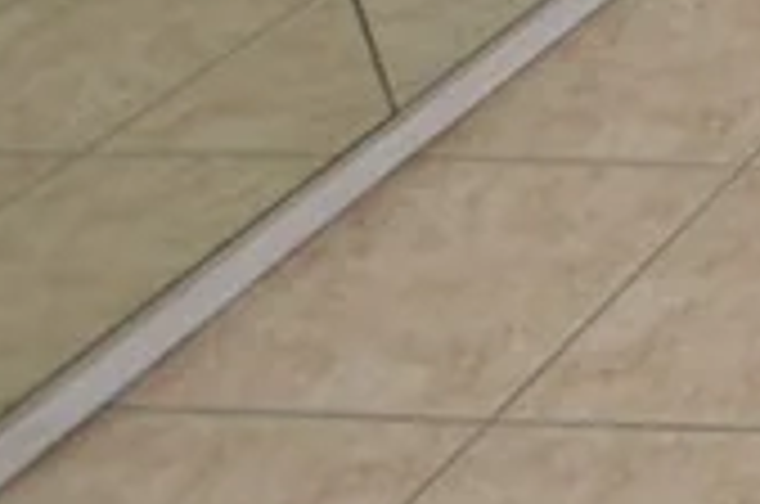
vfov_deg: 13.5
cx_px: 2091
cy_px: -387
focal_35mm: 91
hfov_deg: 12.7
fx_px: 1917
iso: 400
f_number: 4
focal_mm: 10
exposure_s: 1/60
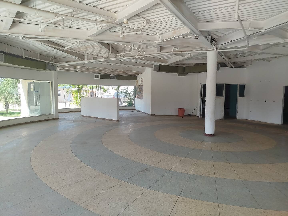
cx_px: 144
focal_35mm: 24
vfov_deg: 56.8
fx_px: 200
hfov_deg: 71.6
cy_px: 108
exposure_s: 1/175
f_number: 1.7
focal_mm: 5.31
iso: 50
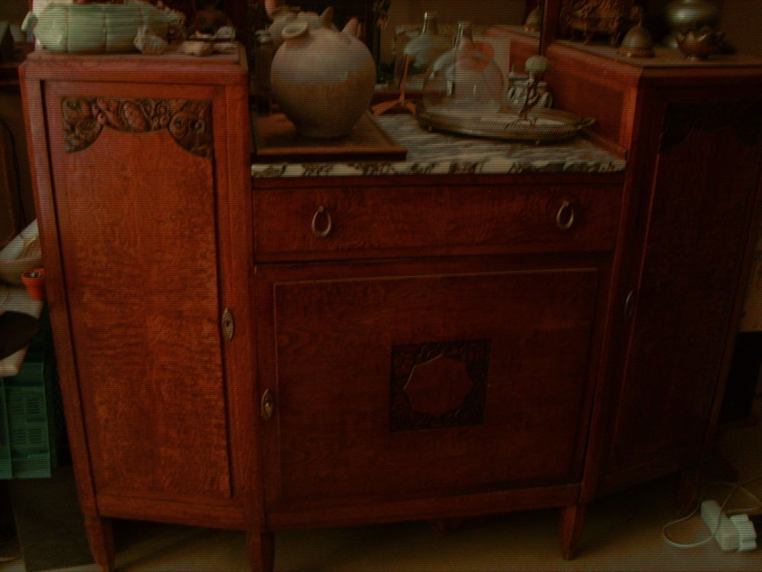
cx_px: 381
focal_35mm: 35
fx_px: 770
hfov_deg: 52.6
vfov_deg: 40.7
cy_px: 286
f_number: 2.8
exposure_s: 1/45
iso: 100
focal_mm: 5.8
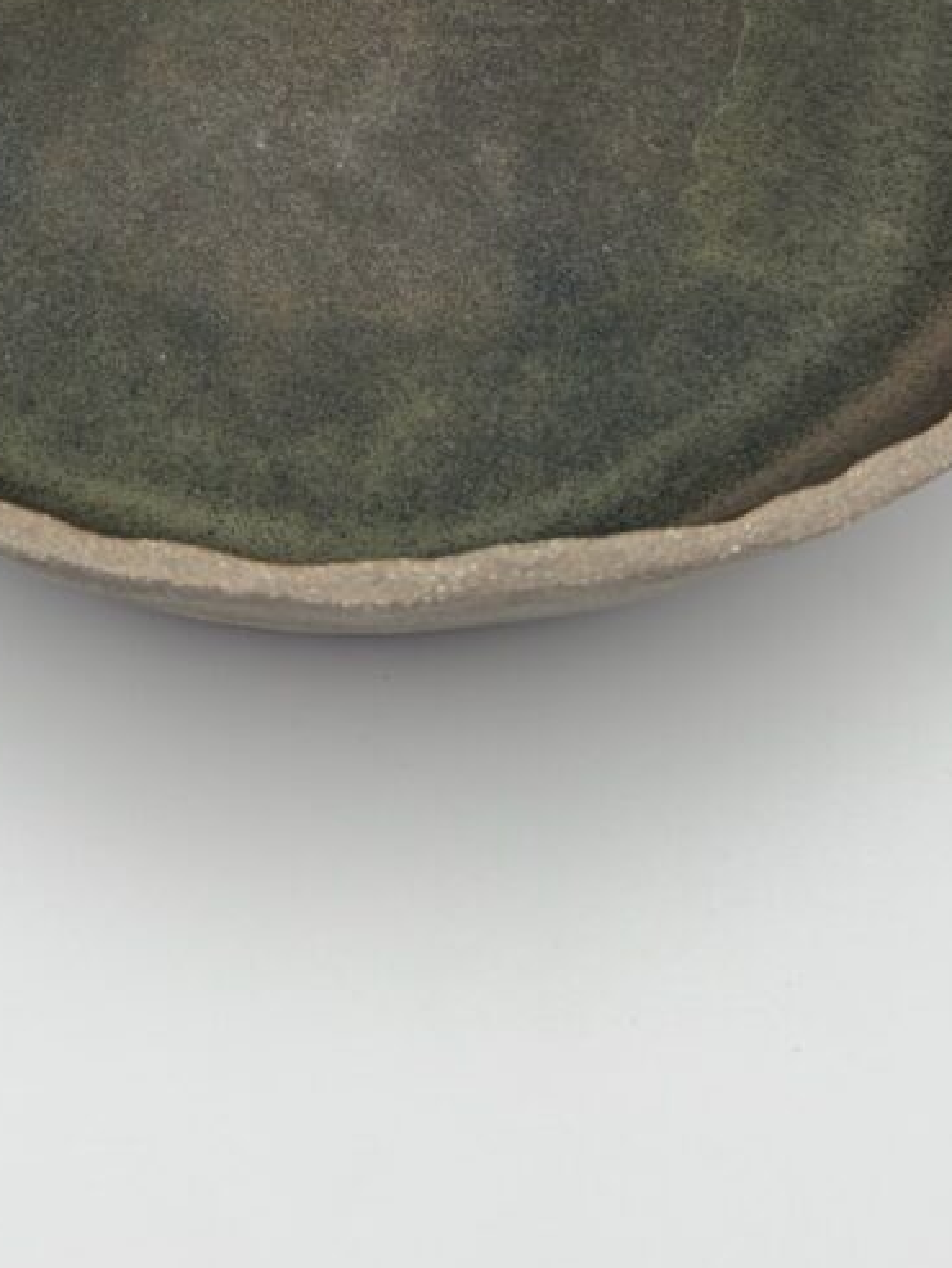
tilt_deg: -53.0
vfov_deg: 33.0
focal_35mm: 54
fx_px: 1979
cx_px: 332
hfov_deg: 26.9
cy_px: 44
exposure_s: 1/136
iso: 32
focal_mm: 5.96
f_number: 1.6
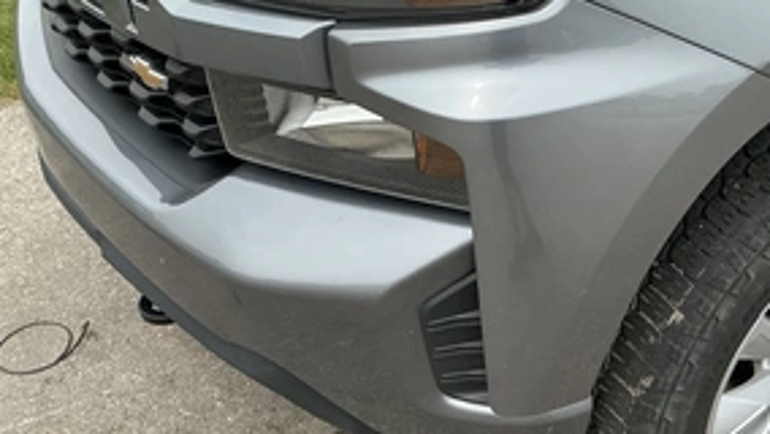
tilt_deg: -31.0
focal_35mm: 43
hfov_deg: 47.1
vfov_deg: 27.7
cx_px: 458
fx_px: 878
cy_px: 174
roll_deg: -1.2
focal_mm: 3
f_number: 1.8
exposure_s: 1/869
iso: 25
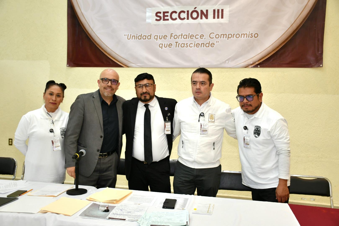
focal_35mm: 36
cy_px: 113
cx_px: 170
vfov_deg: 36.9
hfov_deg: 53.1
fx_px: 339
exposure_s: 1/60.2
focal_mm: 24
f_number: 4
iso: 640
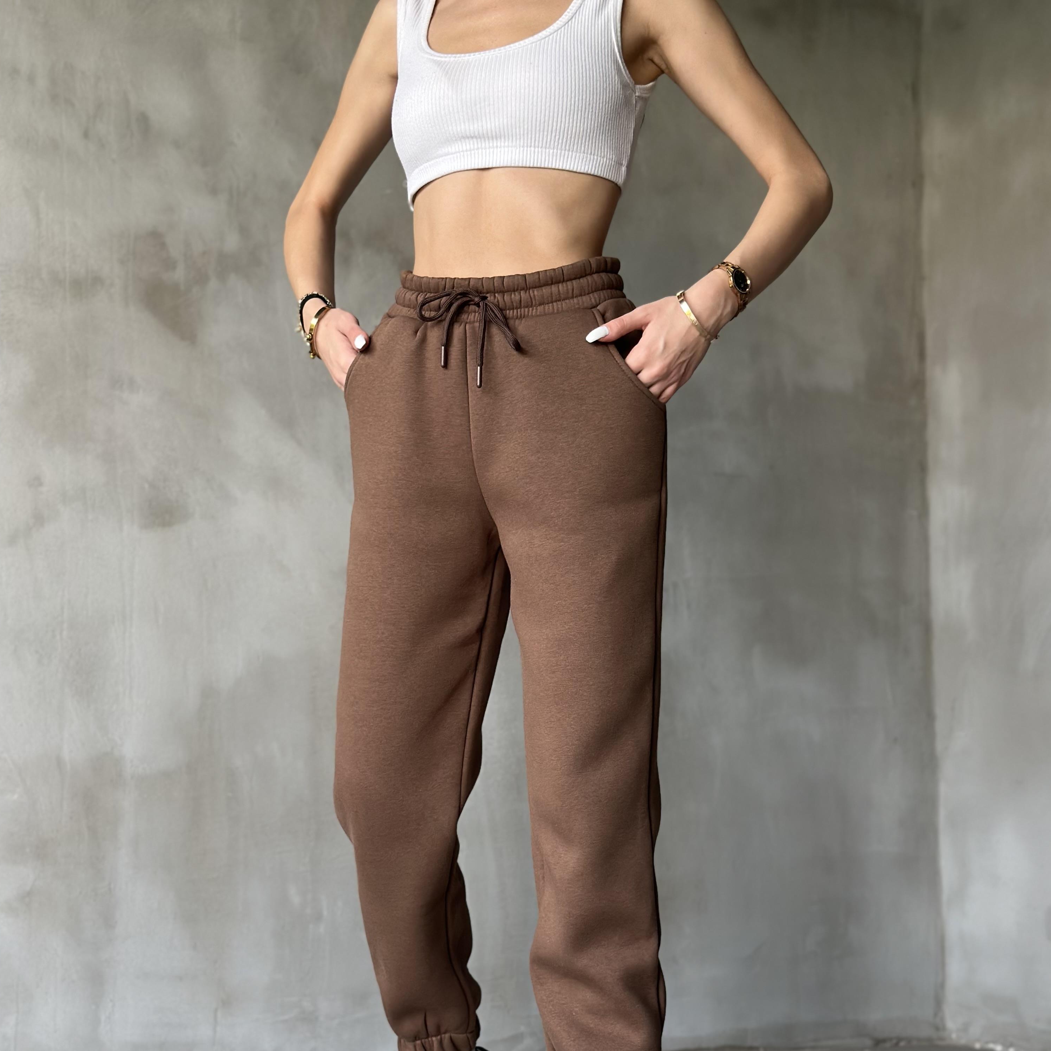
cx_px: 525
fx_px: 1958
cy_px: 644
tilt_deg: +2.9
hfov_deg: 30.0
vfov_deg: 29.9
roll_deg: -1.1
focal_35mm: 57
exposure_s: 1/60
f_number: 1.78
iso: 125
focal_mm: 6.86
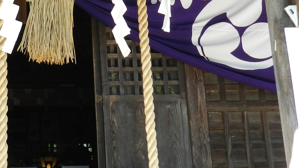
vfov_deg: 12.9
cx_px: 37
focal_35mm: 92
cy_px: -16
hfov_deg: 22.7
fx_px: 729
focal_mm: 6.7
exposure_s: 1/125
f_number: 4
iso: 160
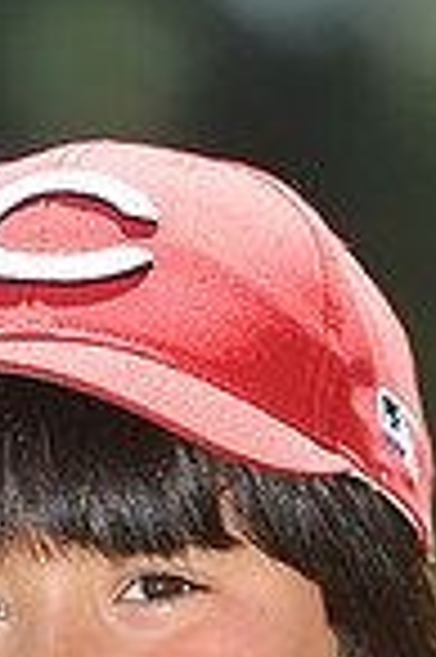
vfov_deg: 2.6
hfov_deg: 1.7
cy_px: 922
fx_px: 14439
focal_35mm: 793
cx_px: 112
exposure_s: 1/640
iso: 200
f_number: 4.5
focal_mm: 200
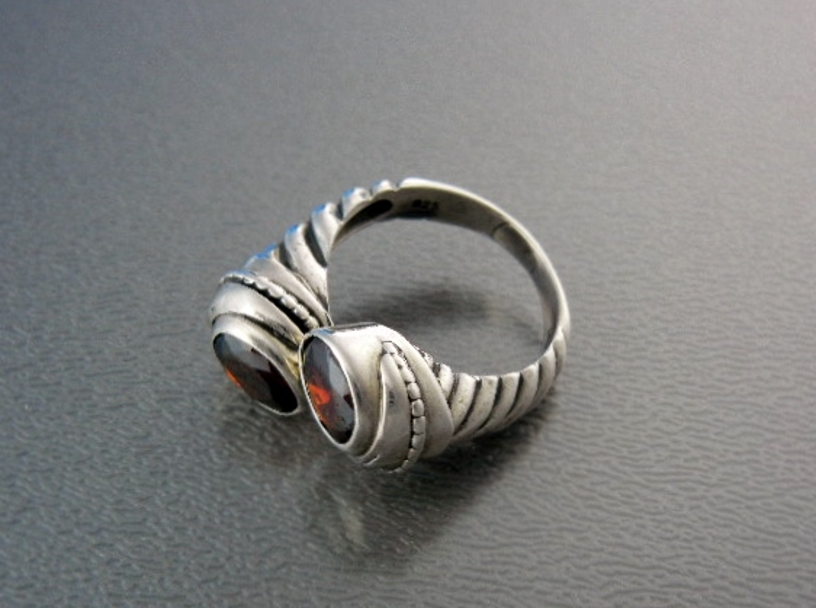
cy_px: 335
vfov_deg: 21.8
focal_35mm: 67
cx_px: 408
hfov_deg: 29.0
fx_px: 1576
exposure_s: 1/27.3
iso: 400
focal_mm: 10.6
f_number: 4
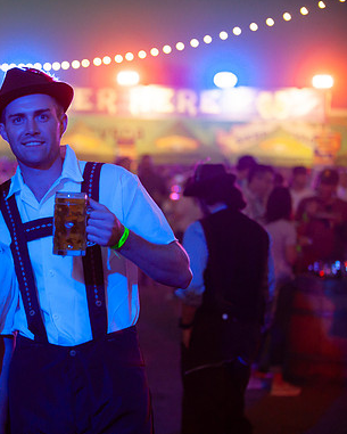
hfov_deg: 14.3
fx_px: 1373
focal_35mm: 107
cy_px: 215
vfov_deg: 17.9
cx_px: 33
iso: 1250
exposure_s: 1/200
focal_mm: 75
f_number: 2.8
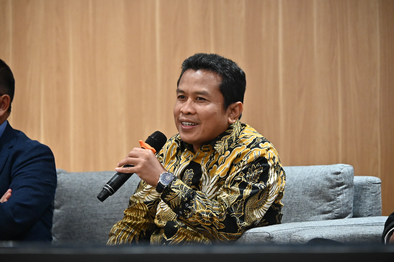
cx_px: 197
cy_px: 131
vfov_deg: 6.9
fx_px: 2187
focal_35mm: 200
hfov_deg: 10.3
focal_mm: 200
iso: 8000
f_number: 6.3
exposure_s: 1/100
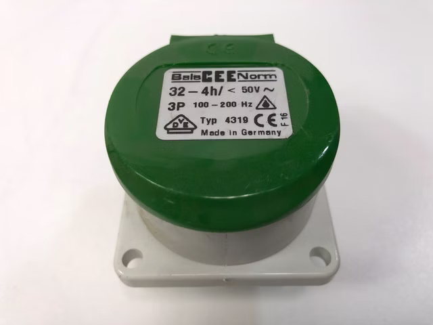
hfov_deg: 63.4
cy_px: 162
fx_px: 350
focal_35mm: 28
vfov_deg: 49.7
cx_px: 216
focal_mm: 4
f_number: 1.8
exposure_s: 1/100
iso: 40
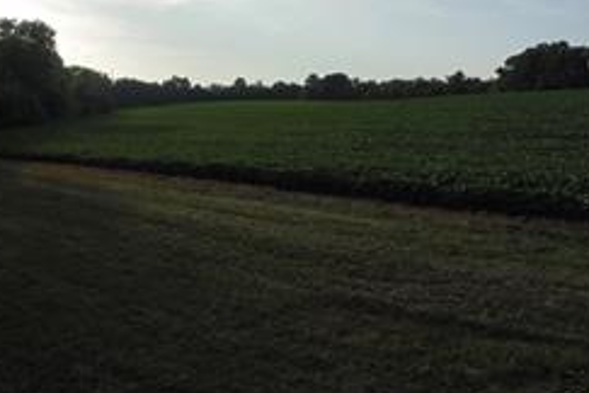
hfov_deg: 58.0
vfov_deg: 40.3
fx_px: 524
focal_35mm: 32
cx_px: 221
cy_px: 114
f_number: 9.7
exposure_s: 1/125
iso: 80
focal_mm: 4
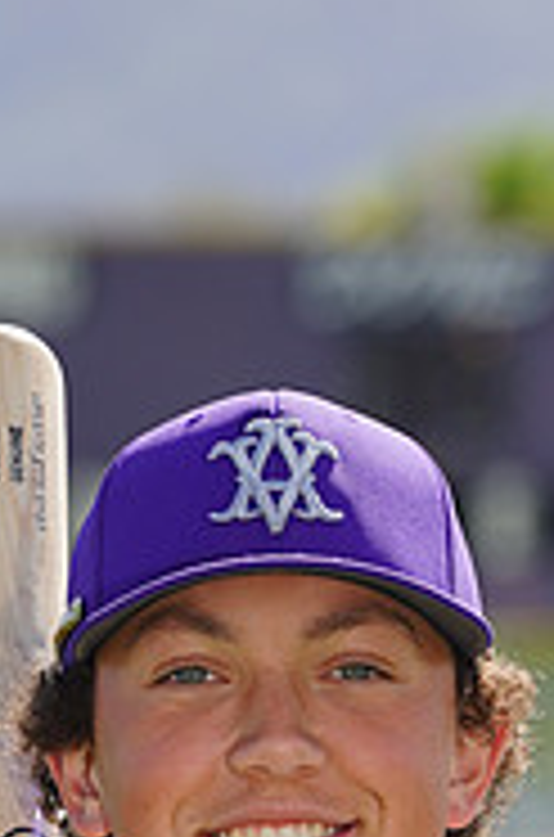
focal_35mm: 791
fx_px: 18360
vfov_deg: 2.6
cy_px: 1269
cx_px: 216
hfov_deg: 1.7
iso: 100
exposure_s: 1/250
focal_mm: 253
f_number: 8
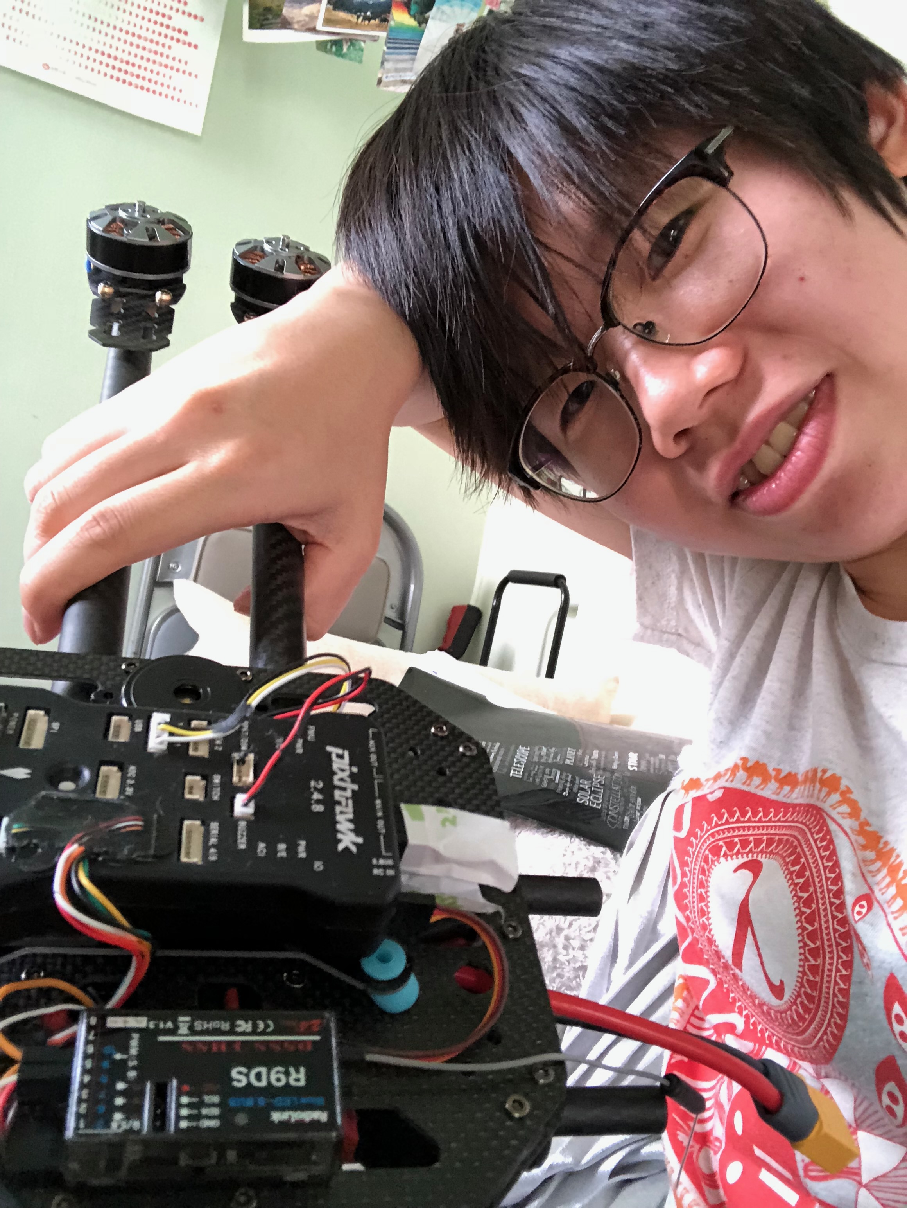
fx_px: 1117
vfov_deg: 56.8
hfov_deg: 44.2
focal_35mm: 32
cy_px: 604
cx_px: 454
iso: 320
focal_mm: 2.87
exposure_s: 1/60
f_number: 2.2
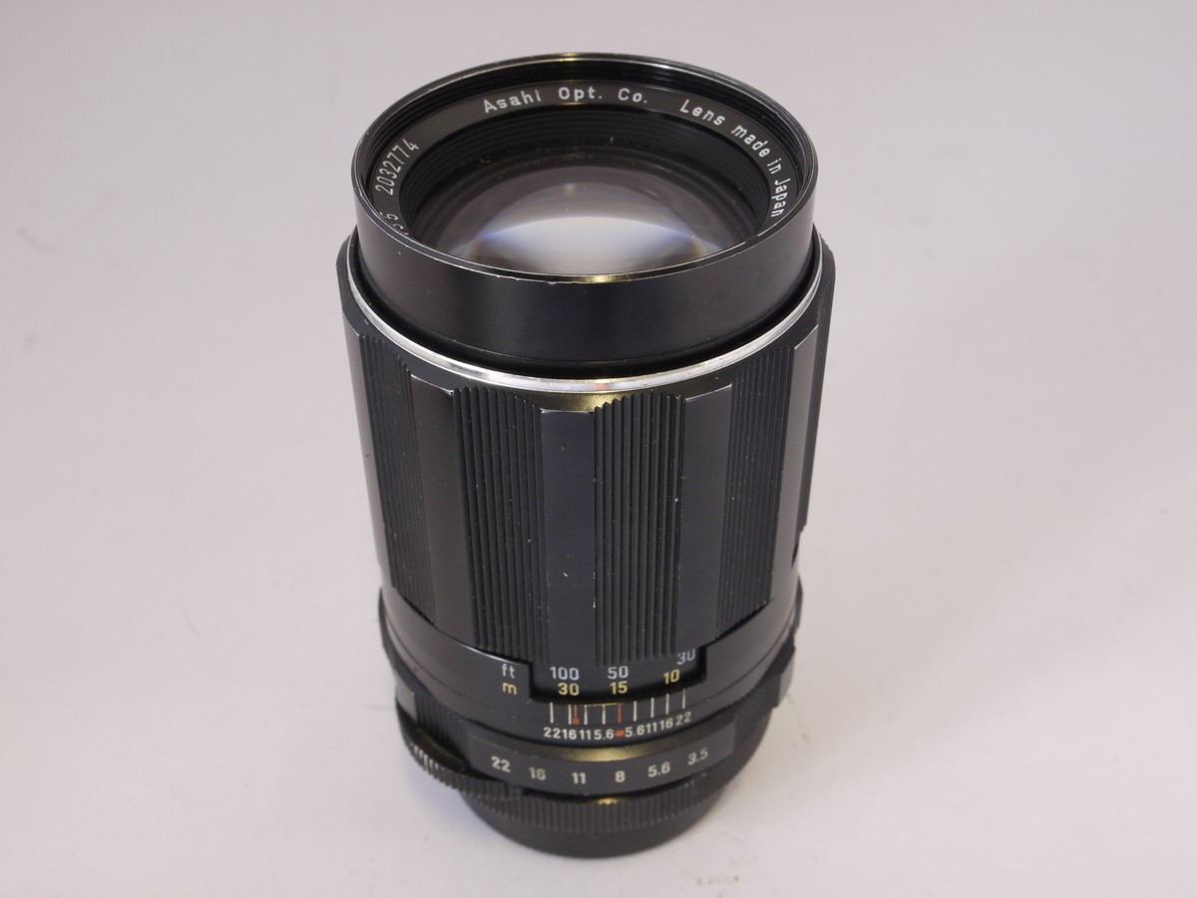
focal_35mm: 46
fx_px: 1591
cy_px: 449
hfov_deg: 41.2
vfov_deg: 31.5
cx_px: 598
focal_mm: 23
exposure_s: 1/10
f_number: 10
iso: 400
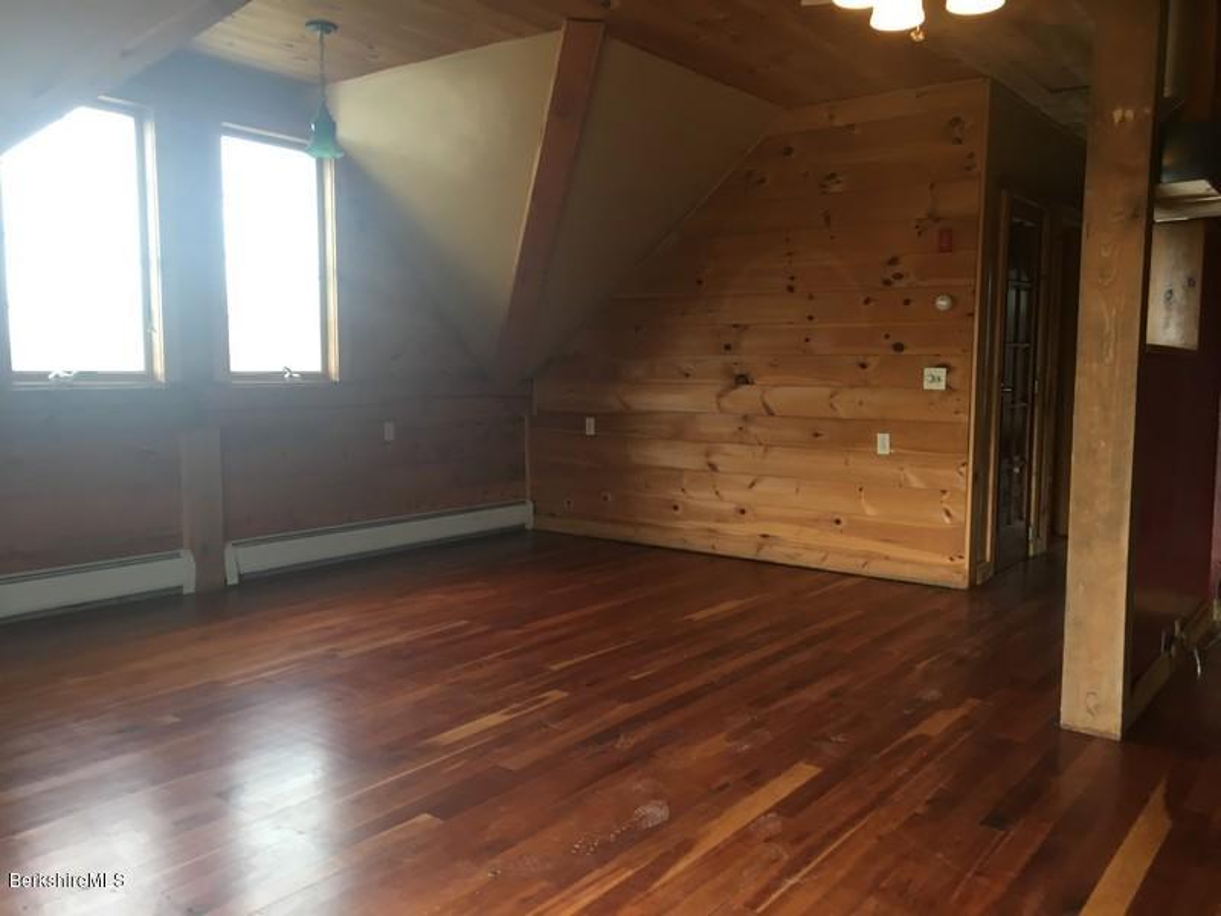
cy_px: 458
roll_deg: -0.6
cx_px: 610
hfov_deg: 61.7
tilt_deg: -4.8
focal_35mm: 29
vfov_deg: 48.2
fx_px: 1023
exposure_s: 1/30
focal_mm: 4.15
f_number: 2.2
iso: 64
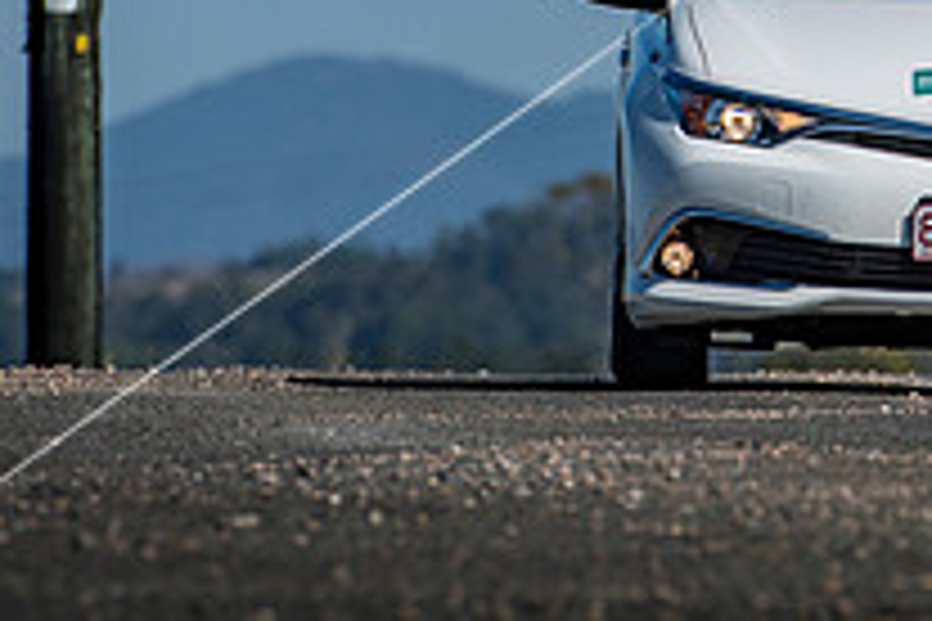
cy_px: -187
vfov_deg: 1.6
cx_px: 941
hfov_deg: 2.5
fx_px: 21719
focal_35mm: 839
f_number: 4.5
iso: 100
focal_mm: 200
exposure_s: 1/3200
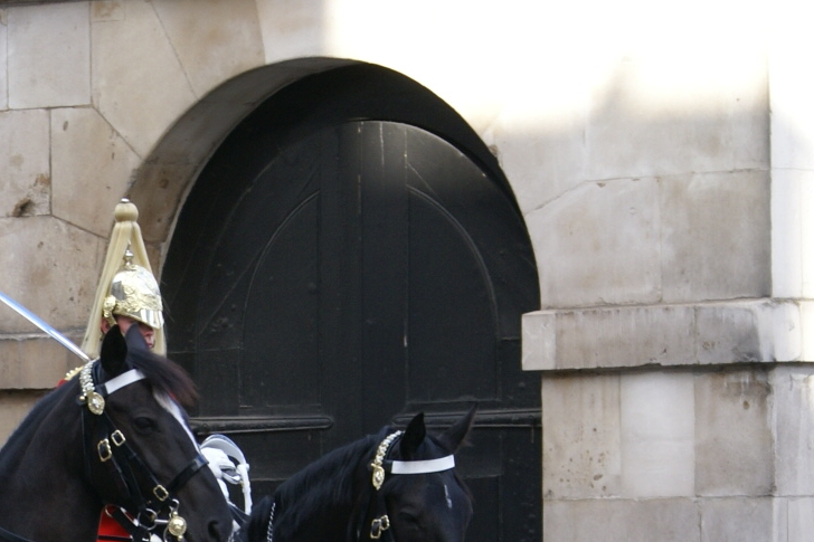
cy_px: 682
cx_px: -49
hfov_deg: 7.4
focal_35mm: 277
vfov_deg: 4.9
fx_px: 6261
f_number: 5.6
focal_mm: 70
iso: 200
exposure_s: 1/125
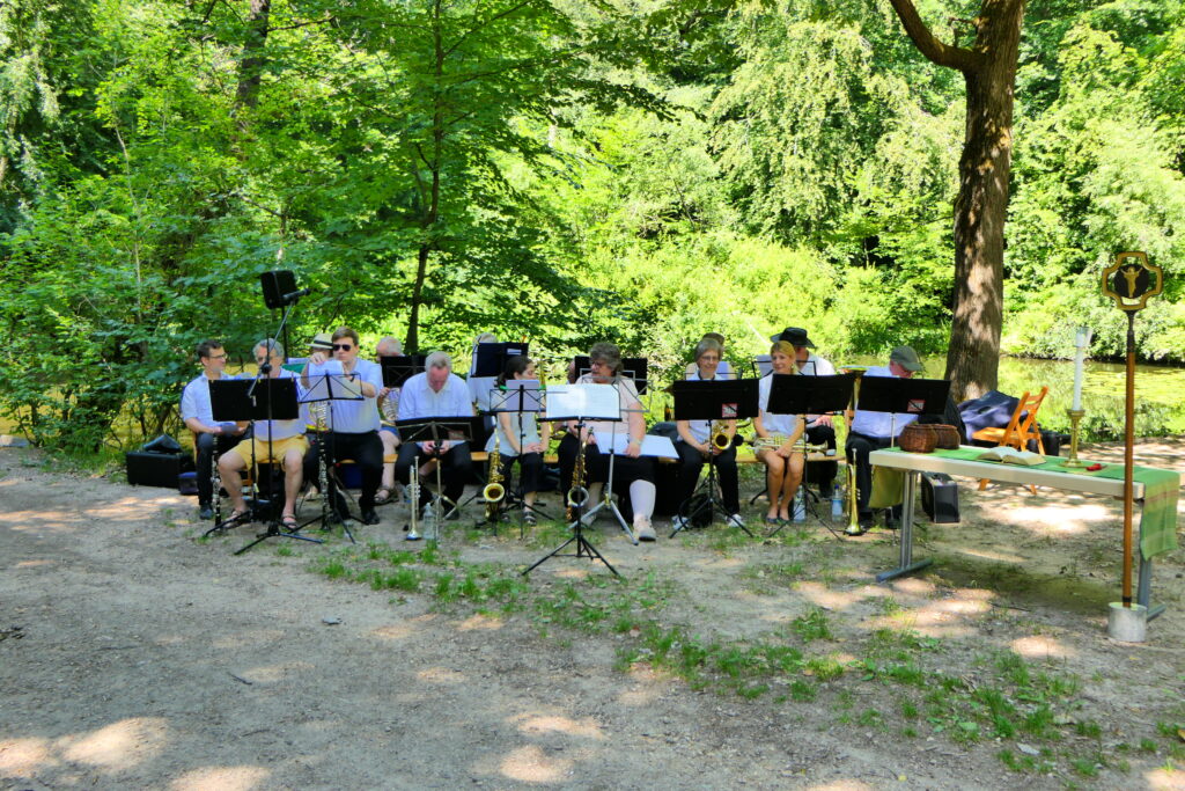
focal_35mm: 33
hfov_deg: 57.2
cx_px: 592
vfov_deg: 40.0
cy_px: 396
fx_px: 1086
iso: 500
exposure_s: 1/160
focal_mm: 11.9
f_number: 3.2
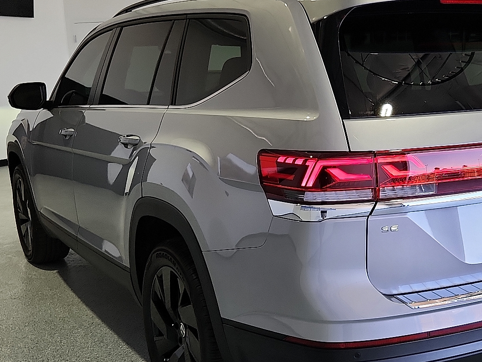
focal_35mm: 36
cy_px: 224
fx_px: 501
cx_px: 325
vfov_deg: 39.4
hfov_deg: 50.3
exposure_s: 1/100
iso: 71
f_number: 1.8
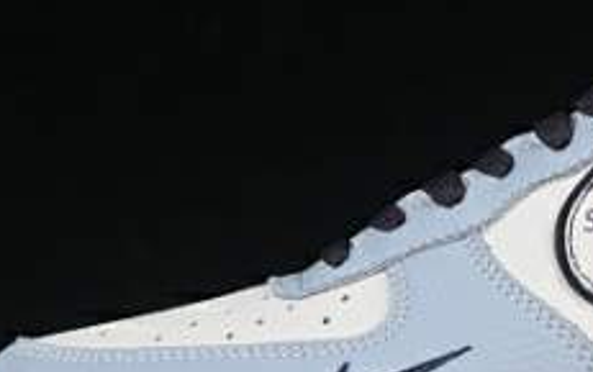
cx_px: 624
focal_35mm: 241
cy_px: 205
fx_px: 3900
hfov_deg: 8.6
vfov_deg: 5.5
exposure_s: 1/80
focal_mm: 50
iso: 160
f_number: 8
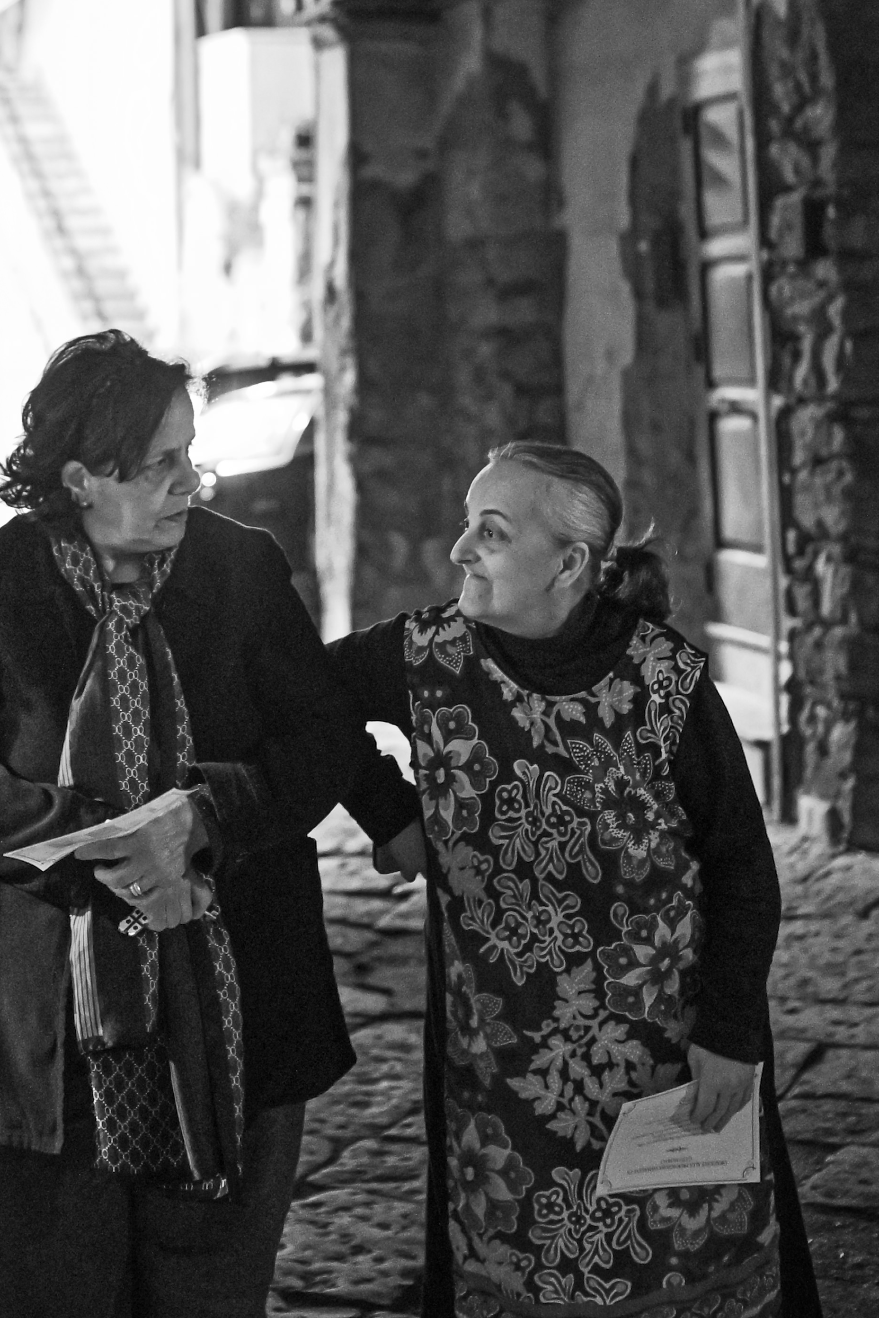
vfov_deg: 26.2
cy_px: 285
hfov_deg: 17.7
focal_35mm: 76
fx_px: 2783
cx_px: 115
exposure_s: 1/25
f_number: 1.8
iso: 4000
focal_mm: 35
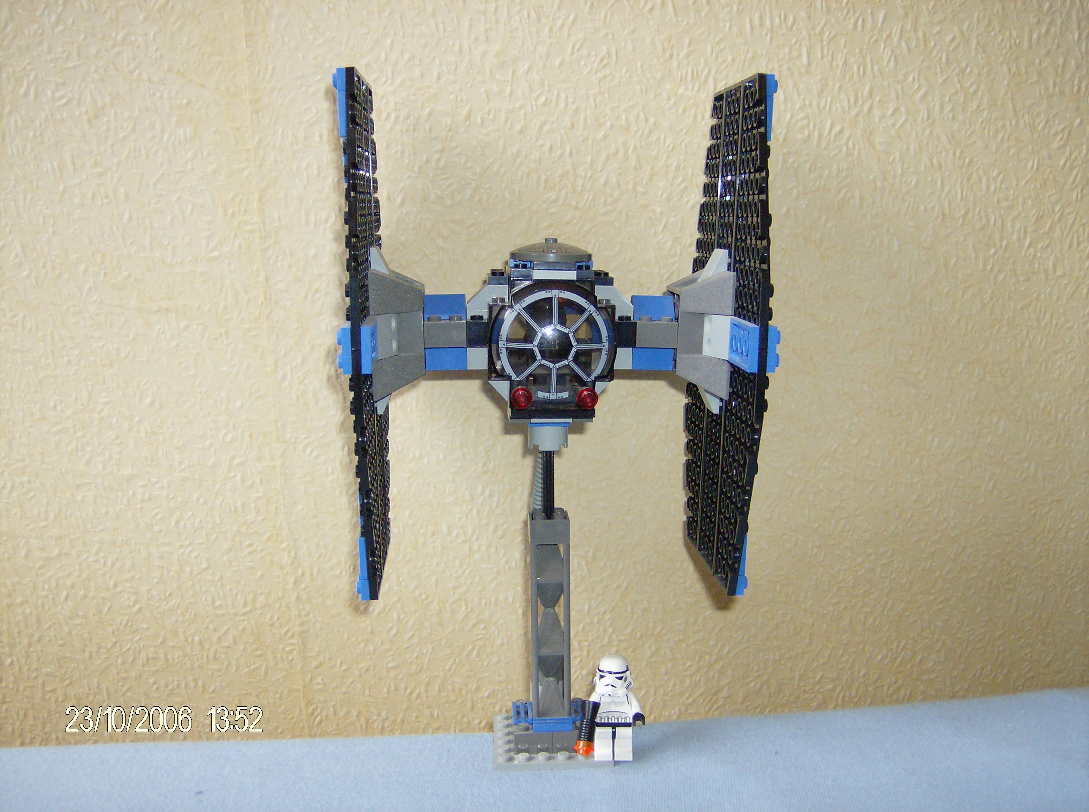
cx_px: 544
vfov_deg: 39.5
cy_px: 406
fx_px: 1130
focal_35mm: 36
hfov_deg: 51.5
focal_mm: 6
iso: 200
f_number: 2.8
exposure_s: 1/60
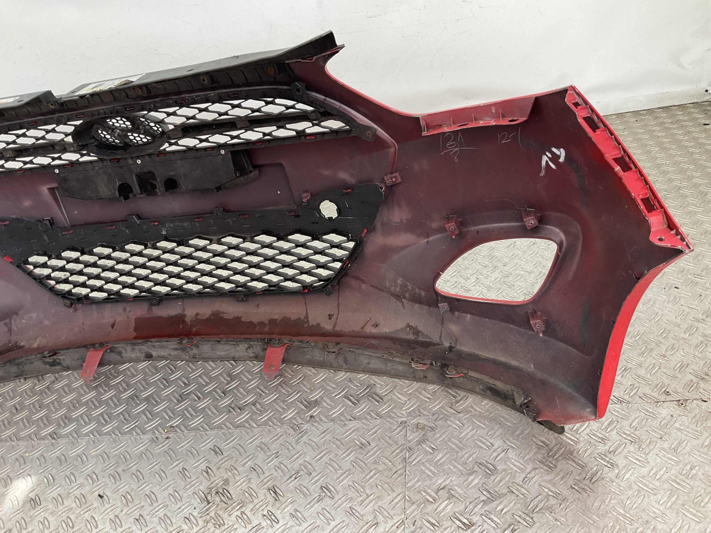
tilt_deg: -32.6
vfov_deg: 48.2
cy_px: 266
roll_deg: +11.7
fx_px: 596
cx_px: 356
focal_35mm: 29
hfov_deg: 61.7
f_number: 1.8
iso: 40
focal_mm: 3
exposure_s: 1/120
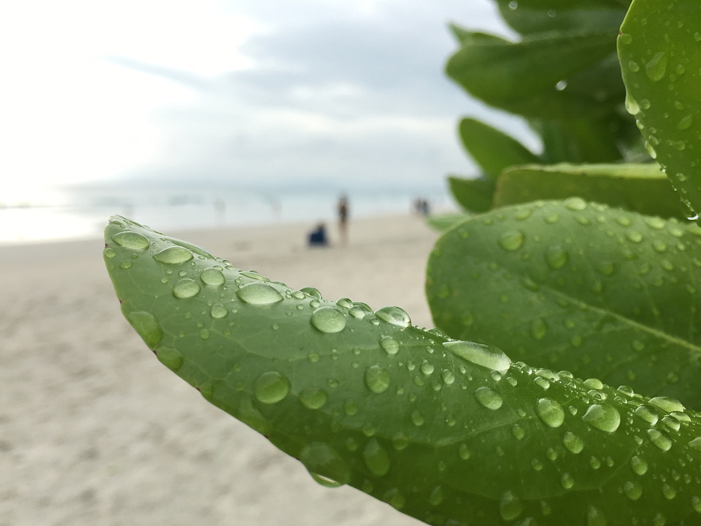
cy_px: 334
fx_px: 770
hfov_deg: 48.9
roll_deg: -1.5
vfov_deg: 37.5
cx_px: 378
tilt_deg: -9.8
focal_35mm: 38
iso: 25
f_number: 2.2
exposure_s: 1/304
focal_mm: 4.15
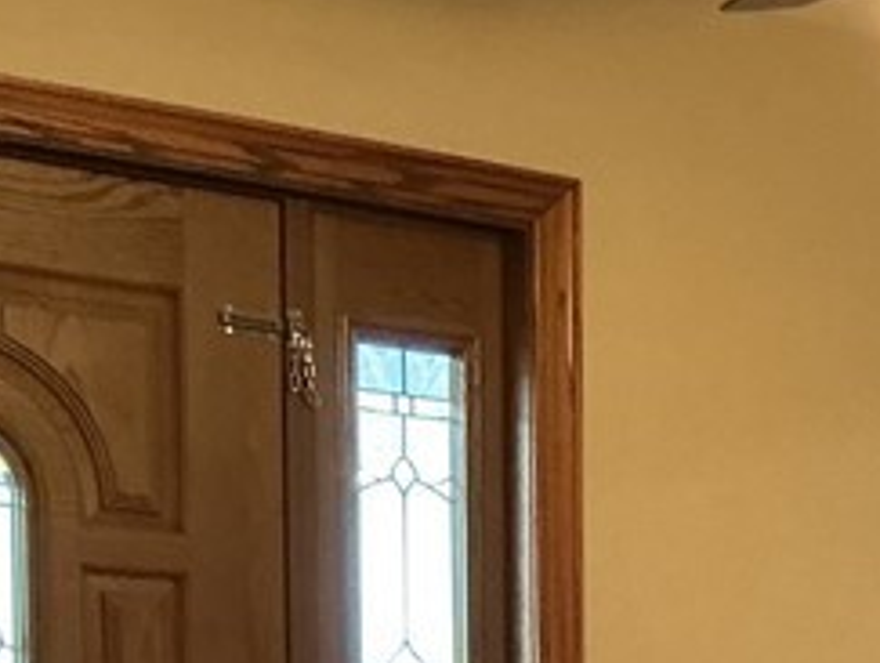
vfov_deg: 11.1
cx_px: 1535
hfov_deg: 14.4
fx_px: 3106
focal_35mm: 122
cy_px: 1312
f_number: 1.8
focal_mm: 3
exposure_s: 1/40
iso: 200
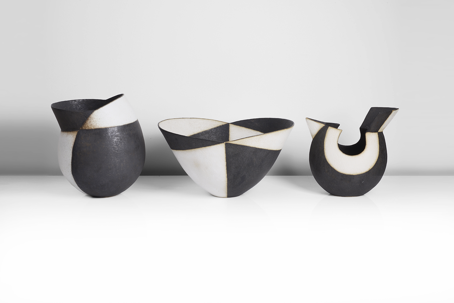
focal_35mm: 60
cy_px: 152
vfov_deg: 22.6
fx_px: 757
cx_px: 227
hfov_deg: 33.4
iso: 100
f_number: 32
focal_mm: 60
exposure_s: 1/50
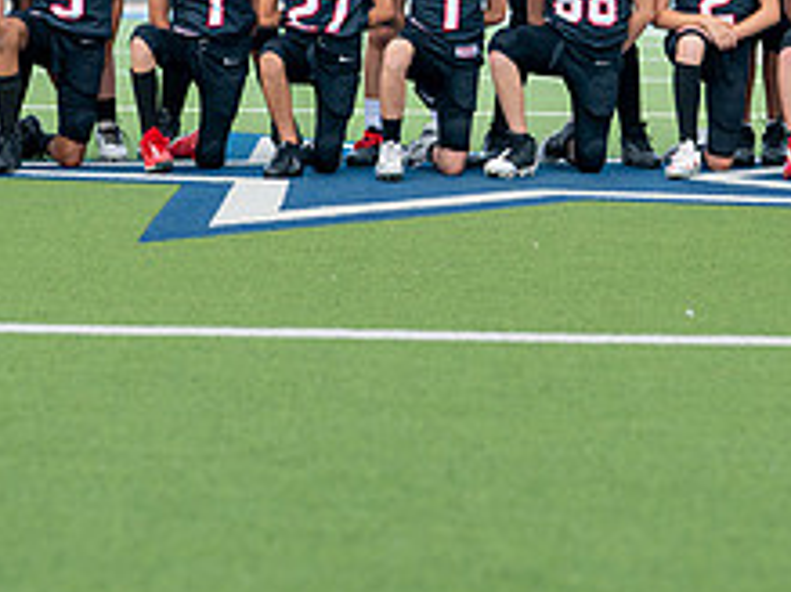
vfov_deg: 10.0
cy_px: -36
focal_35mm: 147
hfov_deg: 13.4
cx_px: 447
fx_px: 3357
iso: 250
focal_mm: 50
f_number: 2
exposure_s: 1/800
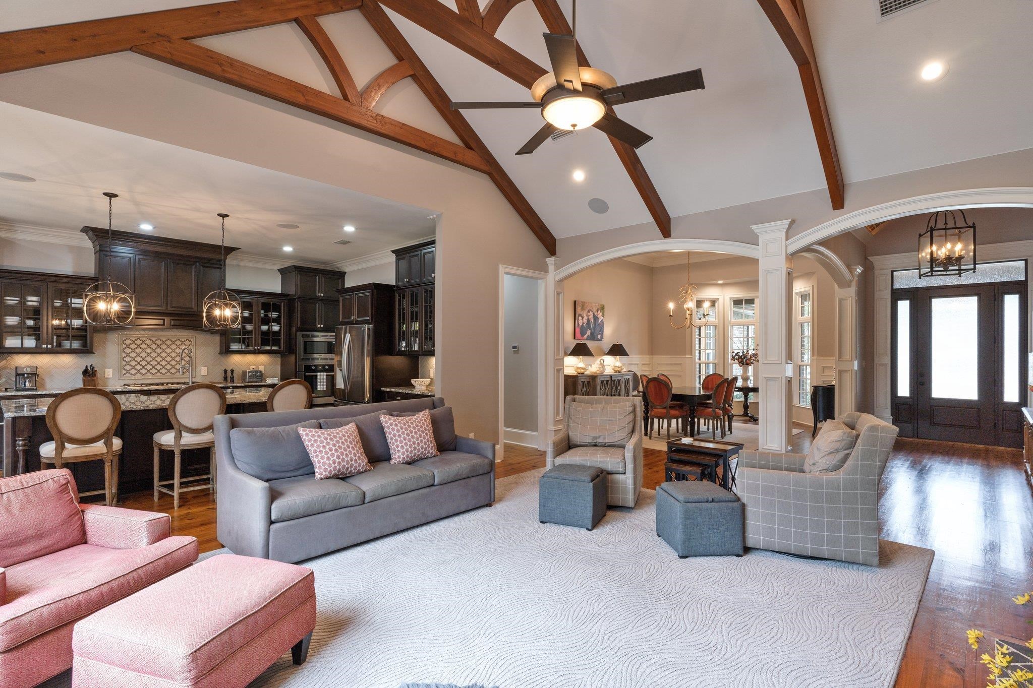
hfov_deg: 93.3
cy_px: 344
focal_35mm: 17
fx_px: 488
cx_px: 516
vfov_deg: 70.4
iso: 100
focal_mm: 17
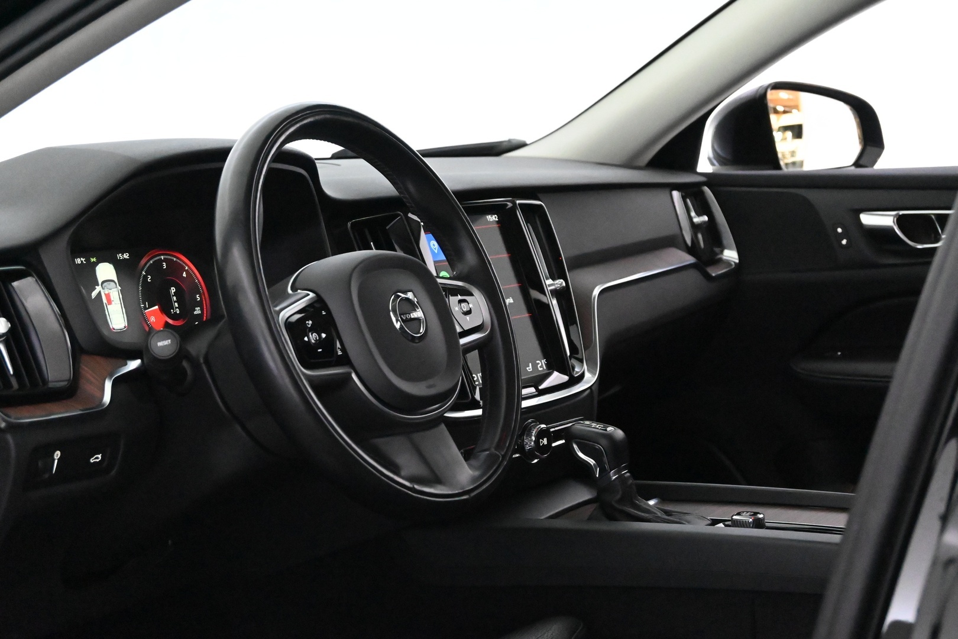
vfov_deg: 21.1
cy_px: 320
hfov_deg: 31.2
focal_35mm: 64
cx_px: 479
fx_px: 1716
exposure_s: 1/60
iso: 14400
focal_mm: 43
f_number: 6
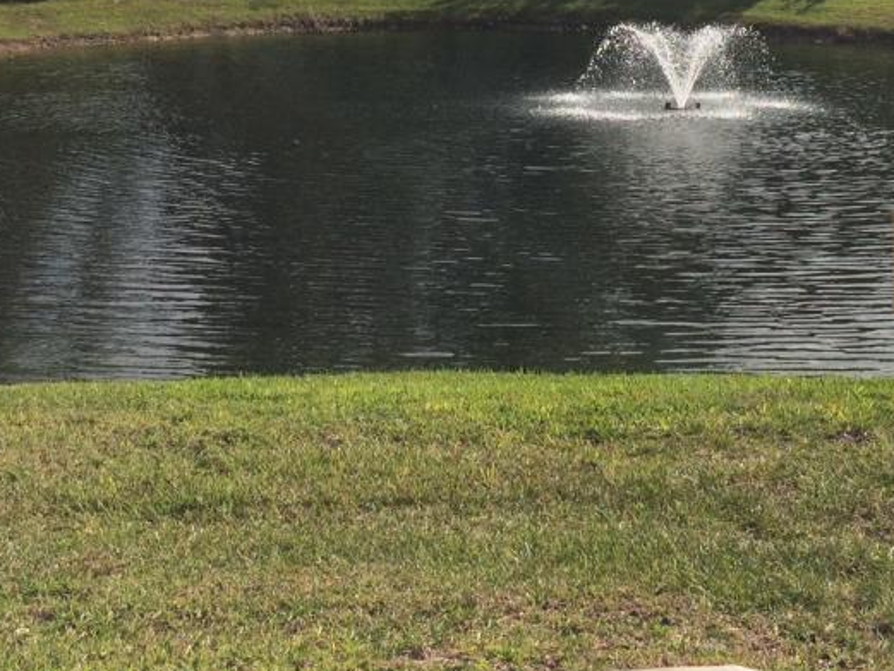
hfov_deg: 33.5
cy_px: 36
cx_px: 578
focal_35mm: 57
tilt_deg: -5.3
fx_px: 1472
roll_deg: -0.5
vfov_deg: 24.7
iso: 32
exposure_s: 1/2740
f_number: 2.2
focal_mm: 4.15
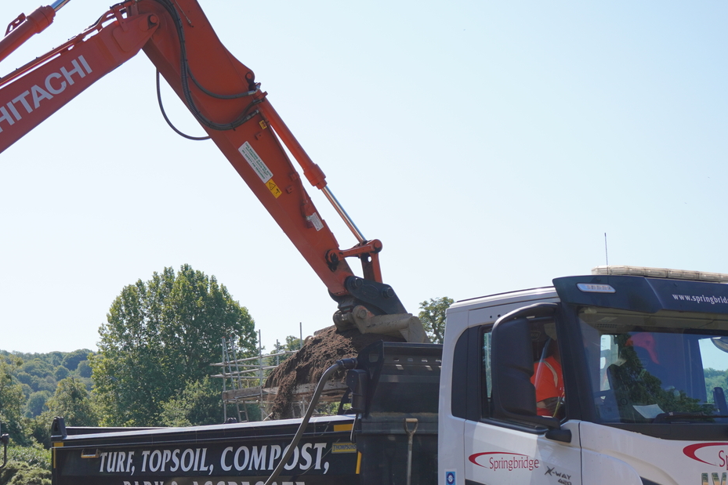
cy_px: 373
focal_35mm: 63
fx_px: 1274
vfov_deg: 21.4
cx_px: 229
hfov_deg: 31.6
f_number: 5
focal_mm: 26
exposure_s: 1/640
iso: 100
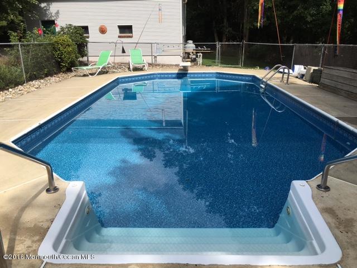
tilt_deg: -16.0
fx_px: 299
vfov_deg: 48.2
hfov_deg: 61.7
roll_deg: +1.1
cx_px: 178
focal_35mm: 29
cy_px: 134
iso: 25
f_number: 2.2
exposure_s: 1/1570
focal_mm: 4.15
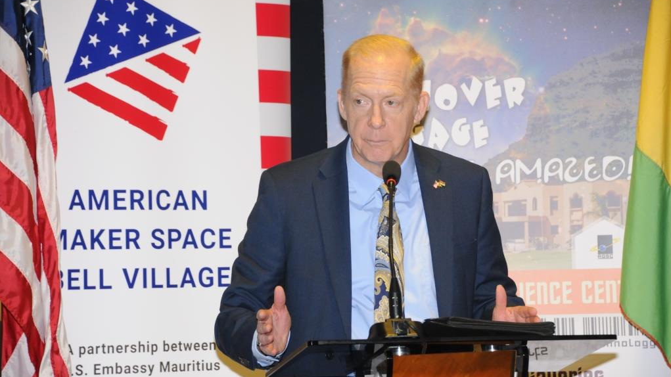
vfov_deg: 6.3
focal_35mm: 192
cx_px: 336
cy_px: 183
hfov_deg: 11.2
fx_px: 3416
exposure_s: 1/160
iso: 1250
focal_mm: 122
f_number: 5.6
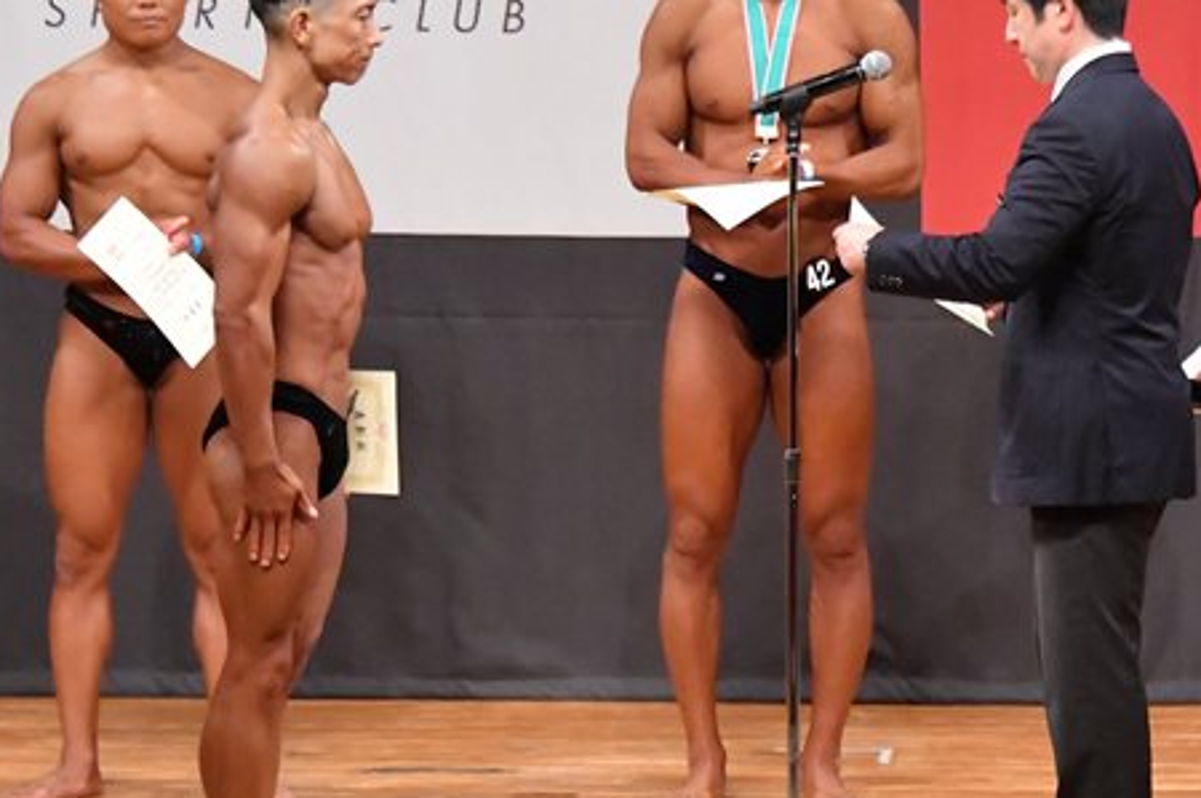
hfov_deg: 5.5
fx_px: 12463
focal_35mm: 374
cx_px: 962
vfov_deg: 3.7
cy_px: 472
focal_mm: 145
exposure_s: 1/400
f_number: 5.6
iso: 10000
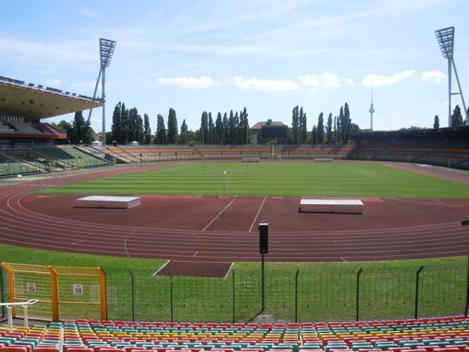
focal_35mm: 30
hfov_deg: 60.0
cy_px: 176
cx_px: 234
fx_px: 406
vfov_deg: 46.8
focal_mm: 5.4
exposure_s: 1/1000
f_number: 3.5
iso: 100
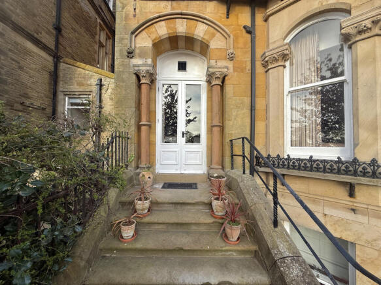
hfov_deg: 102.1
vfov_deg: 85.7
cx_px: 190
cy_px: 142
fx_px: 154
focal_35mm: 14
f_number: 2.2
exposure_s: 1/430
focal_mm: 2.22
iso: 50
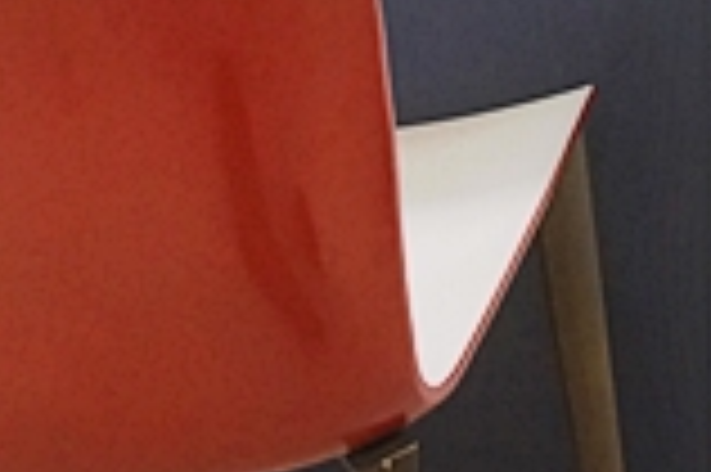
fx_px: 1499
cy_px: -706
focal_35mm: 76
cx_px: 1058
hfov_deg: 22.2
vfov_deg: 12.9
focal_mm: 10
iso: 800
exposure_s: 1/30
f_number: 9
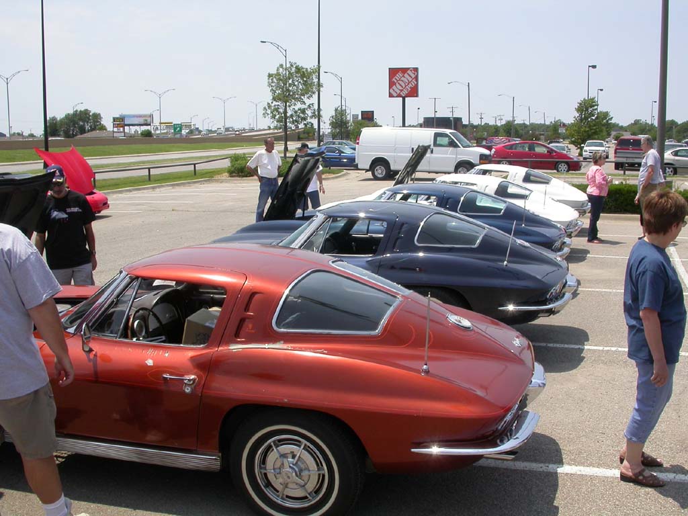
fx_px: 755
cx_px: 344
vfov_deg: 37.7
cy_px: 258
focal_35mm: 38
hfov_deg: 49.0
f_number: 7.5
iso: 100
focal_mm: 7.85
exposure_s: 1/299
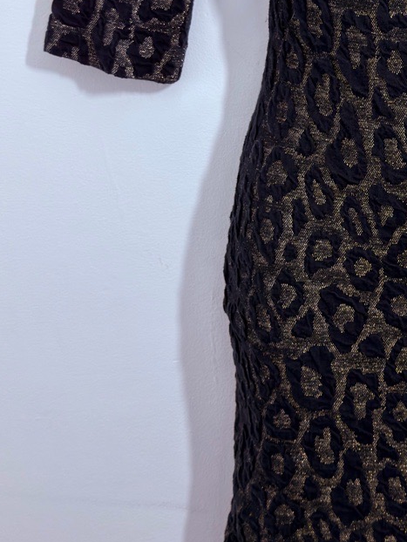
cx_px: 446
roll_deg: -0.2
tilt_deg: -14.4
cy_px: 143
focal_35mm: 72
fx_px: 1128
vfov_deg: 26.7
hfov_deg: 19.6
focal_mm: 6.76
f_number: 1.78
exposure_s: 1/100
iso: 50
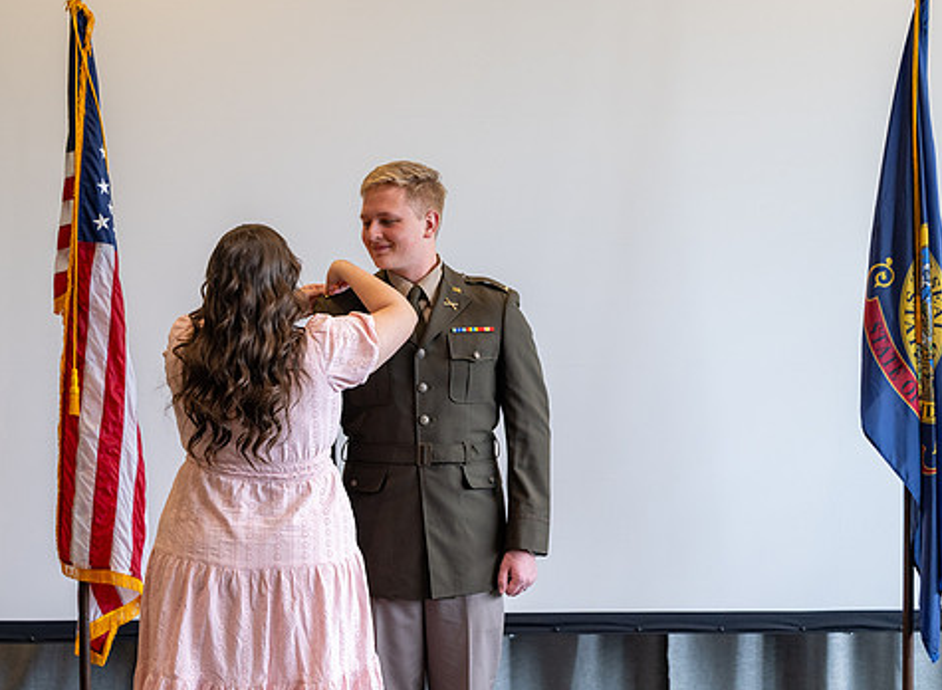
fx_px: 2456
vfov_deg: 16.0
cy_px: 288
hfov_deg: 21.7
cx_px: 472
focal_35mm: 91
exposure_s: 1/200
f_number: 2.8
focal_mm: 70
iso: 500
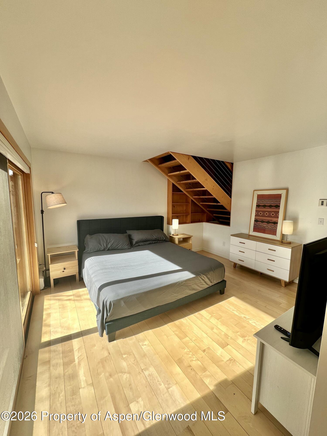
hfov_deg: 89.9
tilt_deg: -8.2
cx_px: 164
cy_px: 218
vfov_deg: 106.2
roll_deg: -0.1
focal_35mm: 13
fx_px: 164
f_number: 1.8
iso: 32
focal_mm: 1.57
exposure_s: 1/155
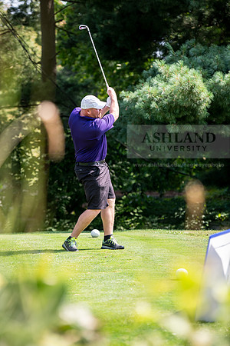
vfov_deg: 17.1
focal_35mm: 120
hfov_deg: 11.4
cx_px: 115
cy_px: 173
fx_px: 1150
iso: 320
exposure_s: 1/1250
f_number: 3.2
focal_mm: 120
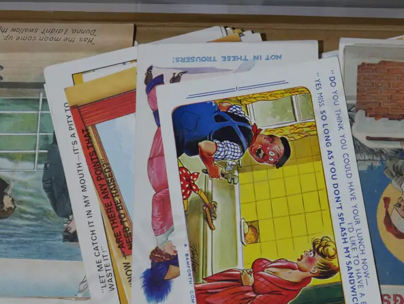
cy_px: 186
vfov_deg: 13.8
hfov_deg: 18.3
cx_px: 234
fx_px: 1250
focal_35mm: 107
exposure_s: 1/80
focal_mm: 31
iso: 200
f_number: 5.4
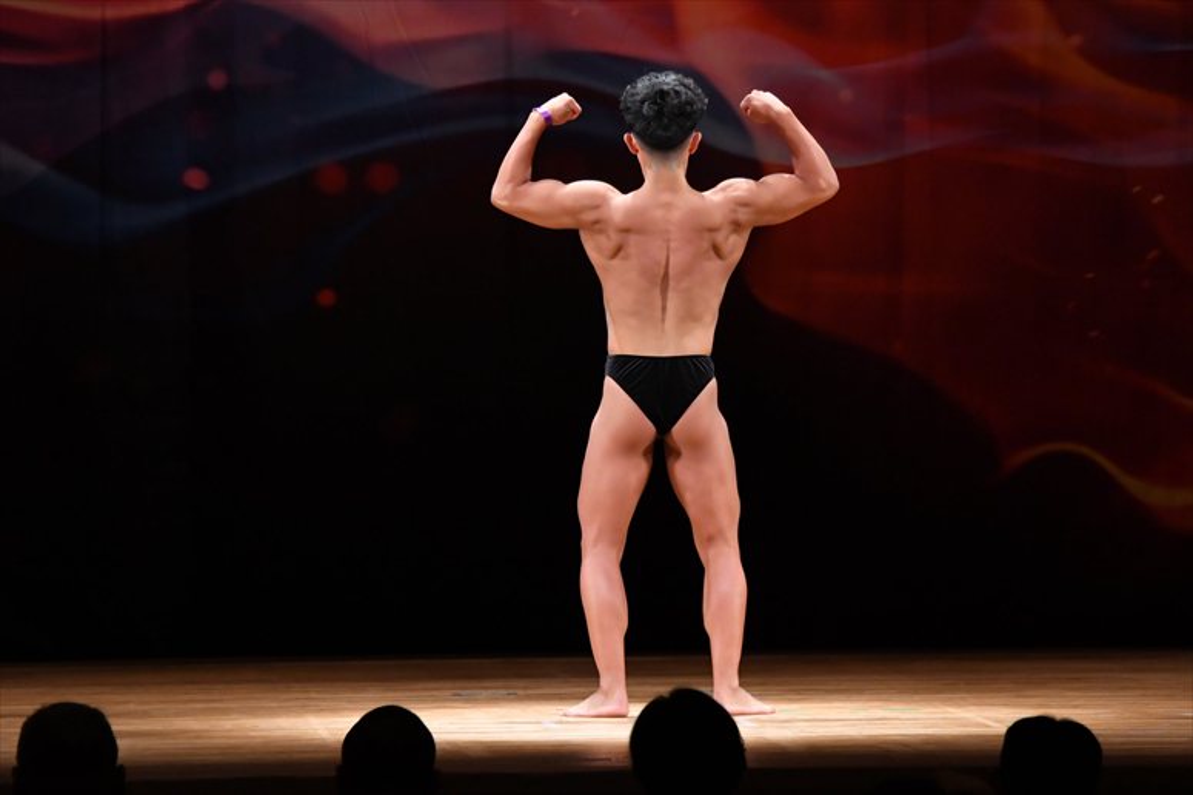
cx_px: 596
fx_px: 7950
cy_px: 398
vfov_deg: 5.7
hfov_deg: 8.6
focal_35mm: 240
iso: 4000
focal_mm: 160
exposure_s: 1/400
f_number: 5.6
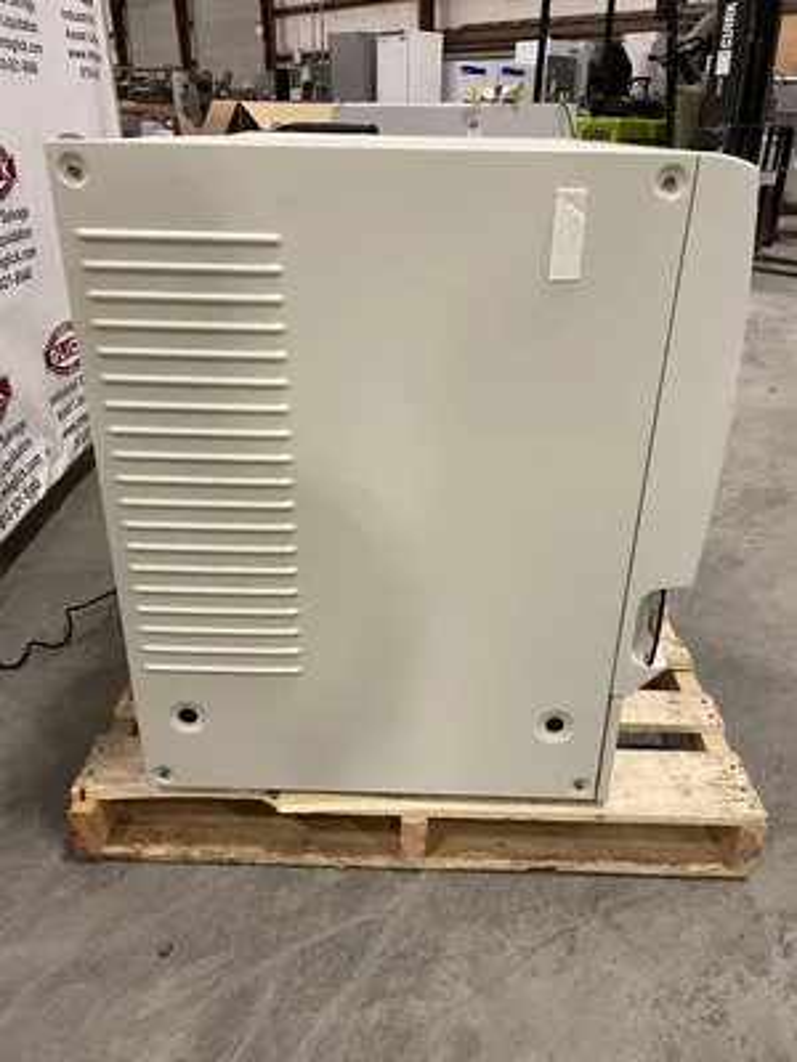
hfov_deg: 53.1
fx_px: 798
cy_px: 531
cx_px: 398
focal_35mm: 26
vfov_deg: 67.3
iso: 200
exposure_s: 1/60
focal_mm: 4.2
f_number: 1.6
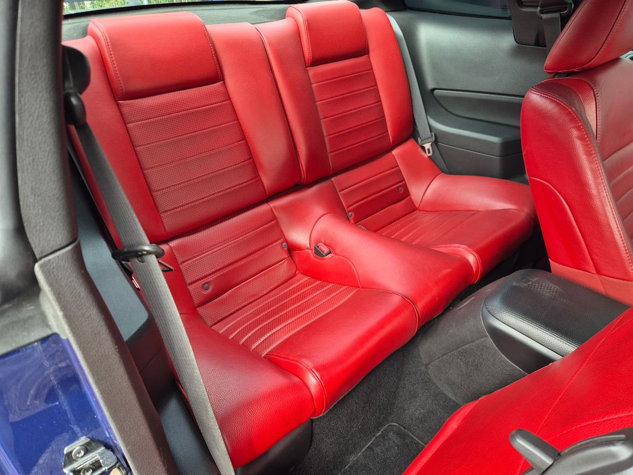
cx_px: 316
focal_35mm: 23
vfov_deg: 58.9
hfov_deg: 73.9
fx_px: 421
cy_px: 238
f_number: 1.8
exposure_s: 1/180
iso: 80
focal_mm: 5.4
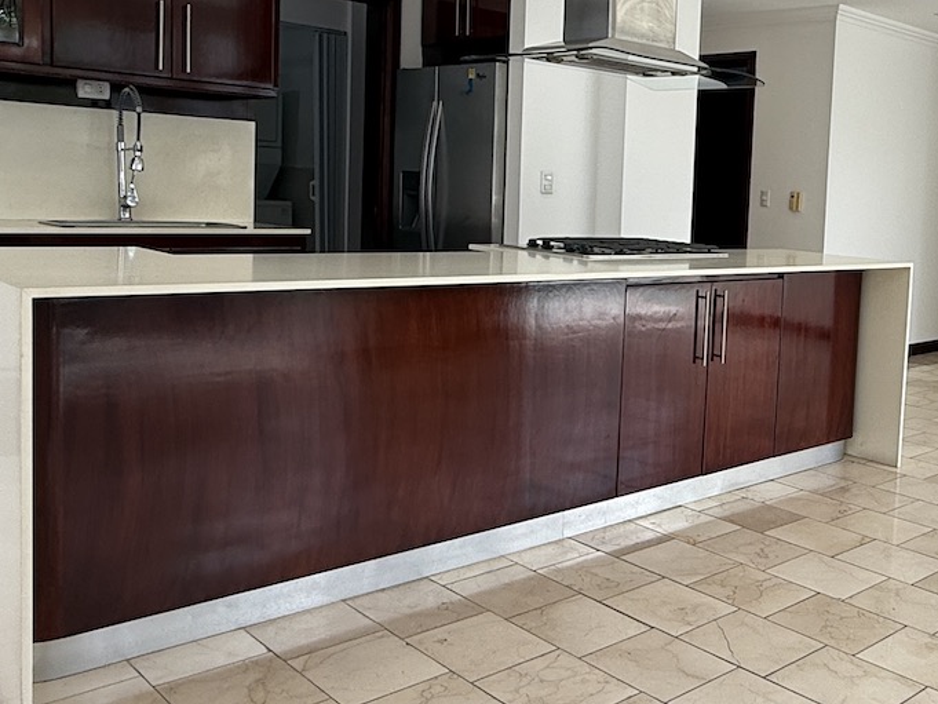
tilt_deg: -3.2
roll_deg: -2.7
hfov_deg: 46.7
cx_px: 788
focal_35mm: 37
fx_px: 1003
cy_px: 267
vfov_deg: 38.5
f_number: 2.2
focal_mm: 2.22
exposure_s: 1/139
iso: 50
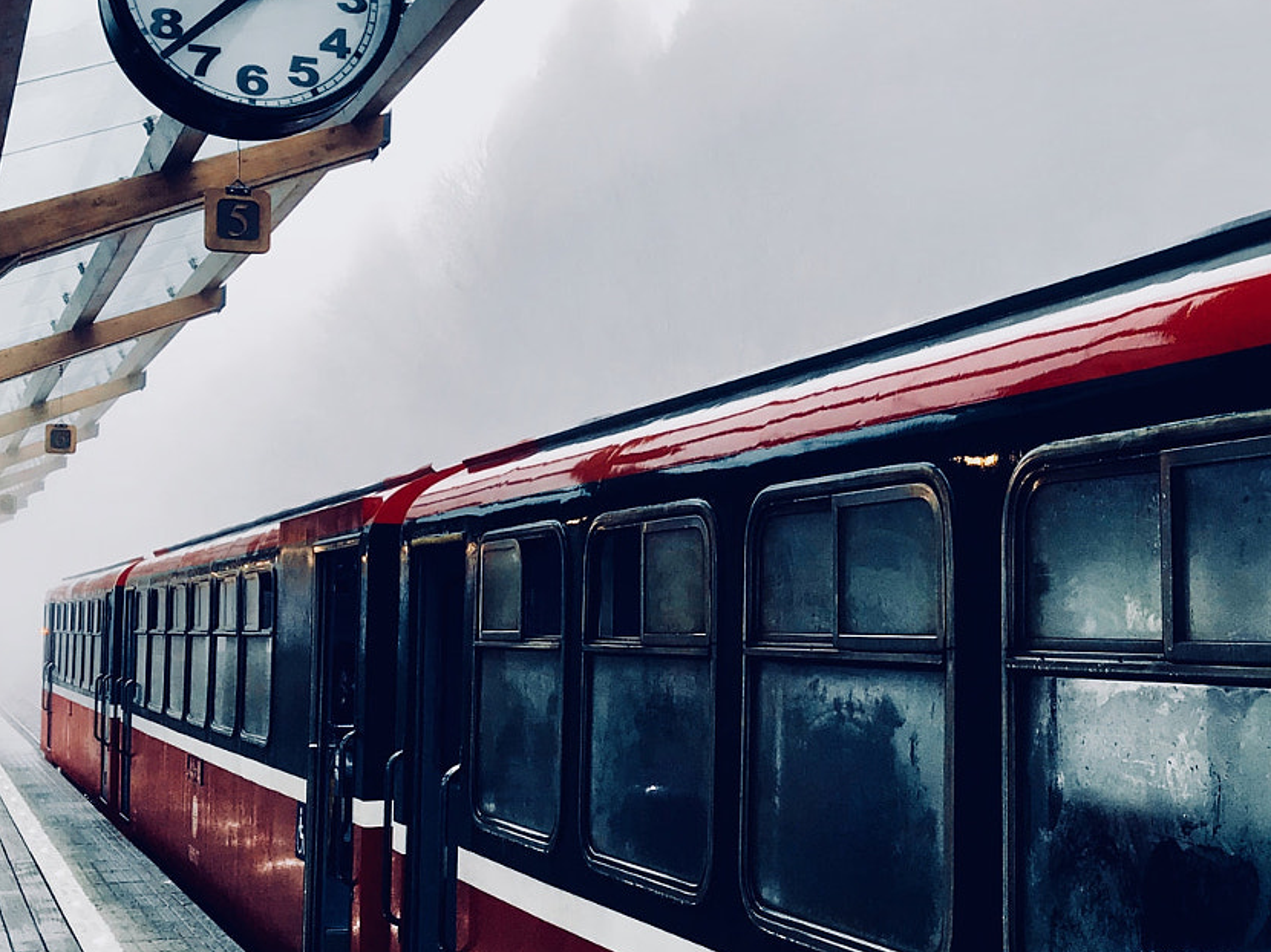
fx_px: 1982
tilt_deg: +3.9
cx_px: 879
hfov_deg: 35.1
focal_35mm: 54
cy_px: 503
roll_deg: +1.6
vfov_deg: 27.0
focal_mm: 3.99
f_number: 1.8
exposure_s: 1/60
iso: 25
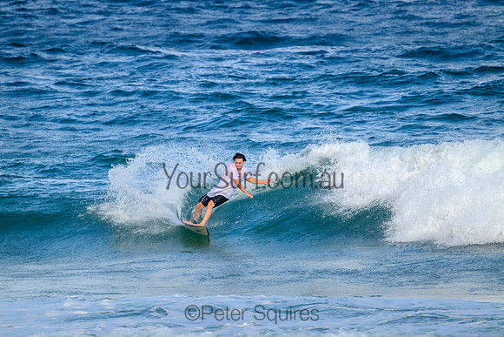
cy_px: 168
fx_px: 11202
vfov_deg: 1.7
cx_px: 252
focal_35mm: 800
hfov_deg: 2.6
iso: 2000
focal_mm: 800
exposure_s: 1/1600
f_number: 11
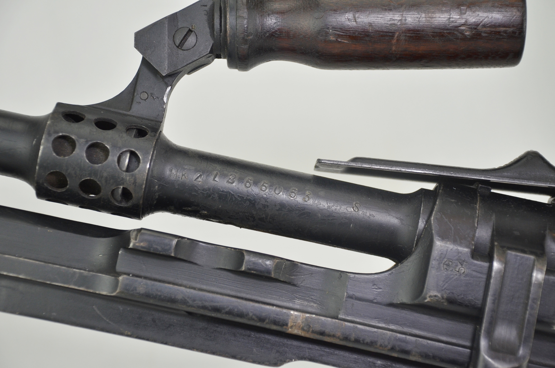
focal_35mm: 93
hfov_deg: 22.0
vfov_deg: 14.6
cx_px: 278
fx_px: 1431
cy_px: 184
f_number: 5
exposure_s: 1/250
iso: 560
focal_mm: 62
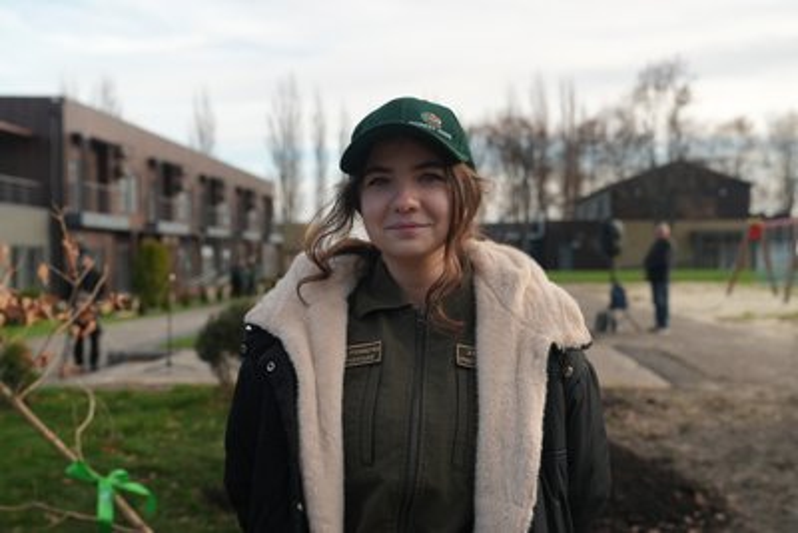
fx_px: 820
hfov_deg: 51.9
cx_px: 399
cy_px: 266
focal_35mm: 37
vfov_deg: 36.0
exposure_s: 1/125
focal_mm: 37
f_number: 3.5
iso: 1000
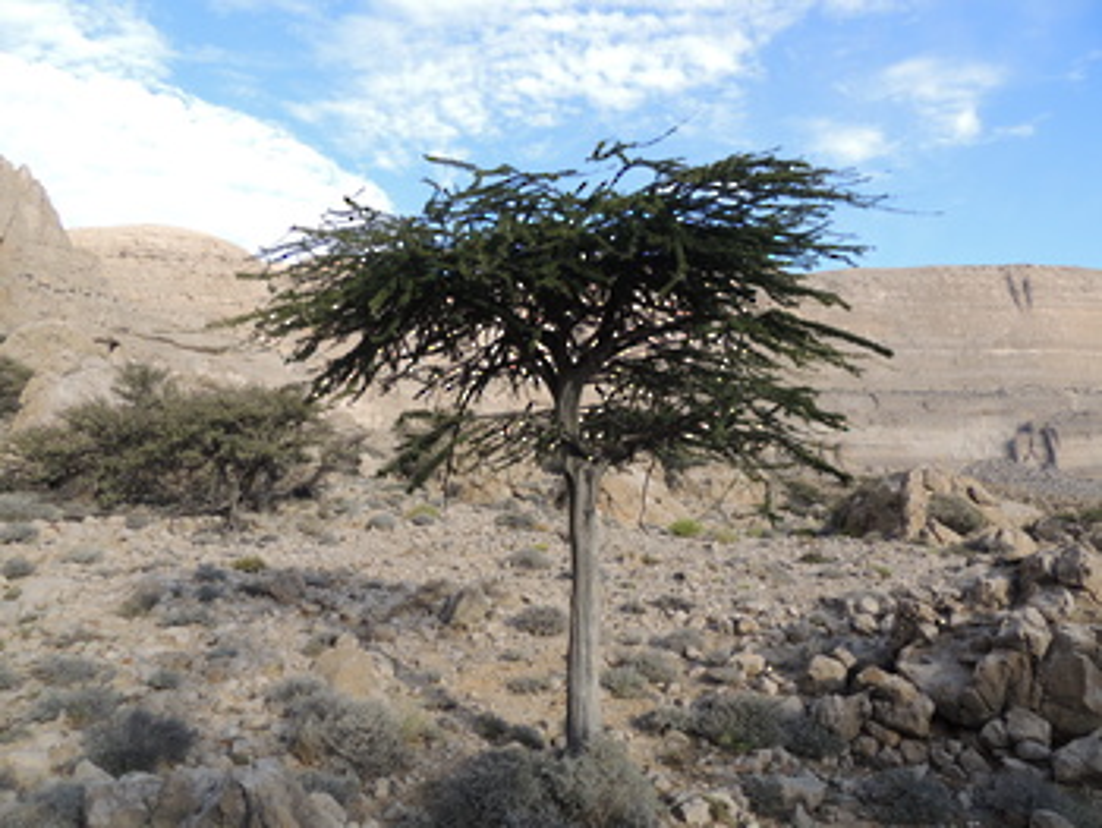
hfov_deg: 71.6
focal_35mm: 24
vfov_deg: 56.9
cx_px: 551
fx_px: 765
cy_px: 414
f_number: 3
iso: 100
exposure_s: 1/500
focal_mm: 4.3
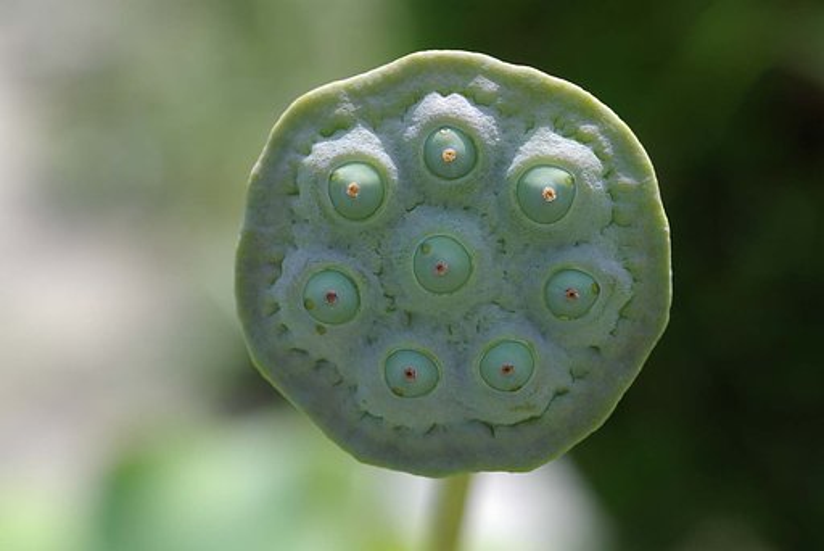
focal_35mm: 75
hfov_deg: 27.0
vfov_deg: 18.2
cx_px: 412
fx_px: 1718
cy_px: 276
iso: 200
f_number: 4
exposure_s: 1/500
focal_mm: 50
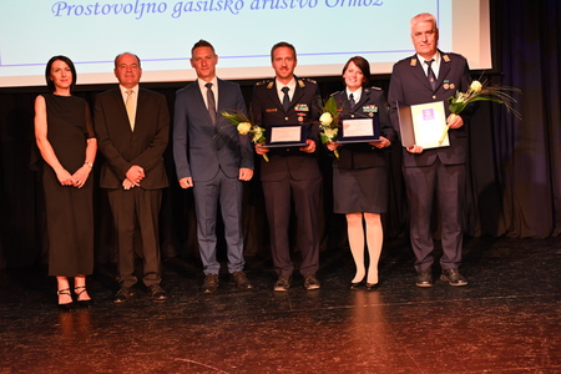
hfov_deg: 46.4
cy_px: 187
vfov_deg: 31.9
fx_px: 654
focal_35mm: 42
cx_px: 280
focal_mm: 42
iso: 2000
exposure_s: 1/125
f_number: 4
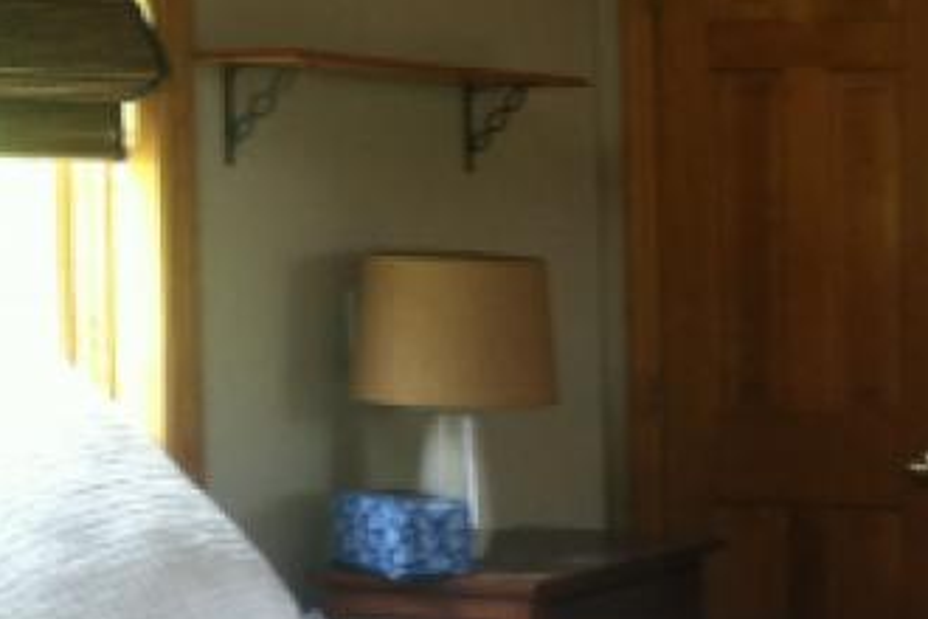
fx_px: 2913
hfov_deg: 17.3
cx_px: 1114
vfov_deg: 12.1
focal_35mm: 113
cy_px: 519
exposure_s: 1/17
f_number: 2.8
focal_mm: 3.85
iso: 100
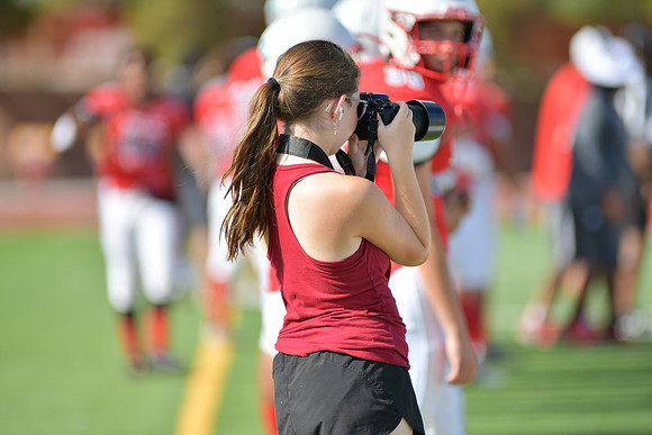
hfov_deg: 6.9
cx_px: 326
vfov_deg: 4.6
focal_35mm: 300
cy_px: 218
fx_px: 5434
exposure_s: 1/2000
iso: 180
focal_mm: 300
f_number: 3.5
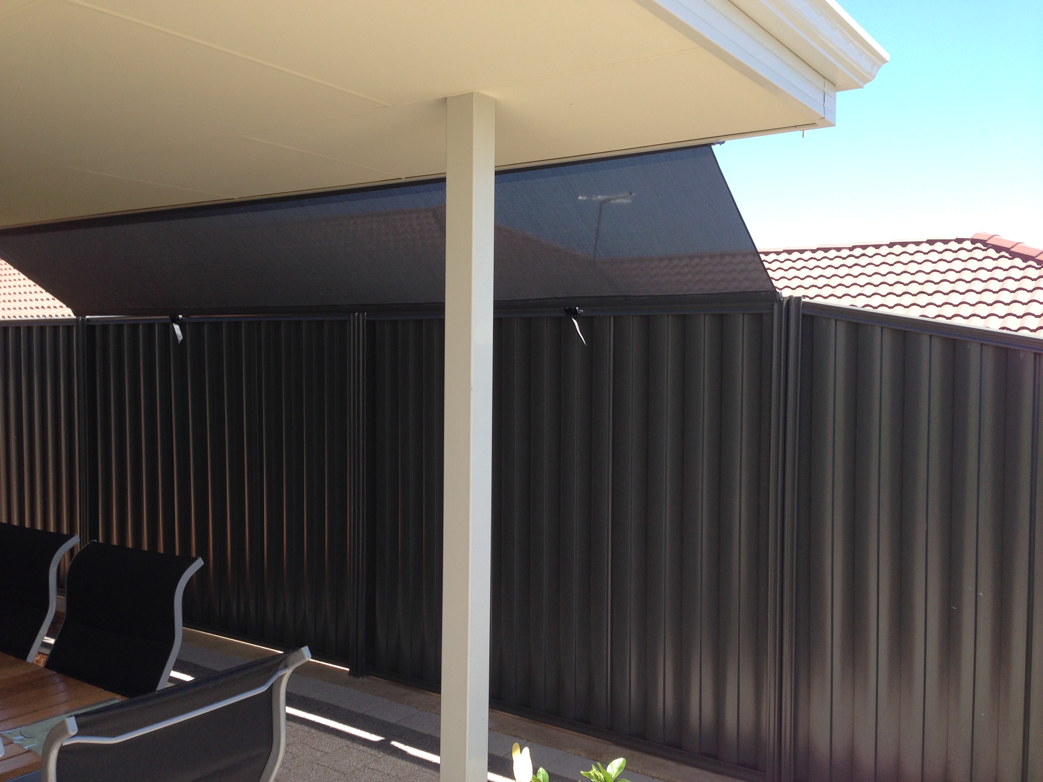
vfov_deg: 42.9
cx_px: 522
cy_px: 391
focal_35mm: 33
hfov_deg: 55.4
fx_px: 994
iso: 50
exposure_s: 1/471
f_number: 2.4
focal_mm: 4.12
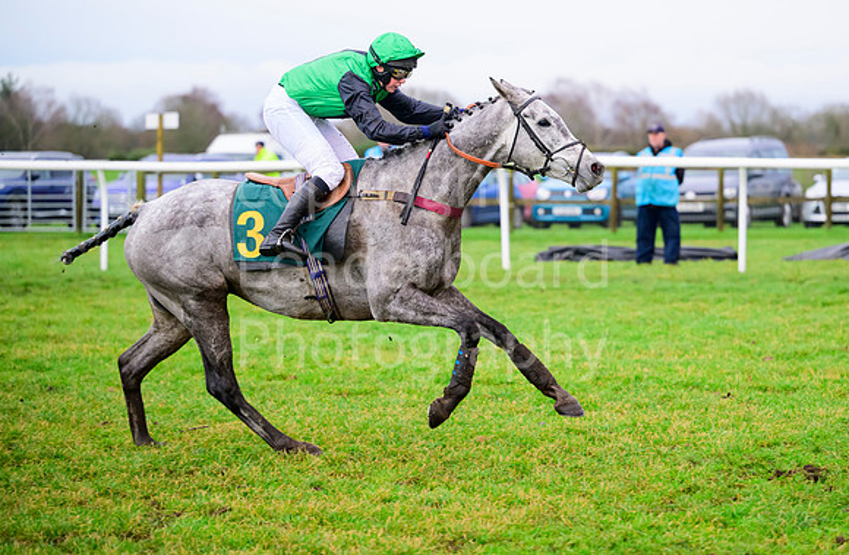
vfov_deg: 10.7
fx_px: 2973
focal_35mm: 127
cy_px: 292
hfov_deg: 16.2
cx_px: 483
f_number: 2.8
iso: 3200
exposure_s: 1/1250
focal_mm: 110
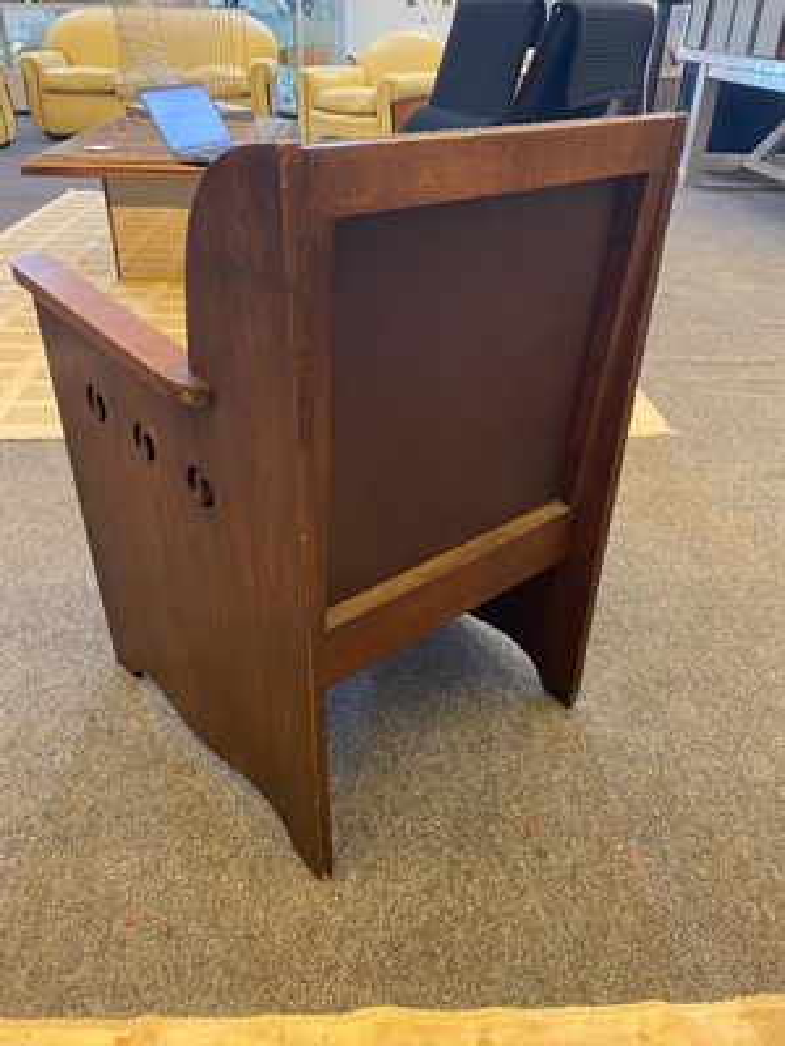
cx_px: 392
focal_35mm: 26
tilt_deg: -31.9
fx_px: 786
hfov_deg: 53.1
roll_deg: -1.3
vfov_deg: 67.3
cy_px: 523
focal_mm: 4.25
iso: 400
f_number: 1.8
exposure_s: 1/33
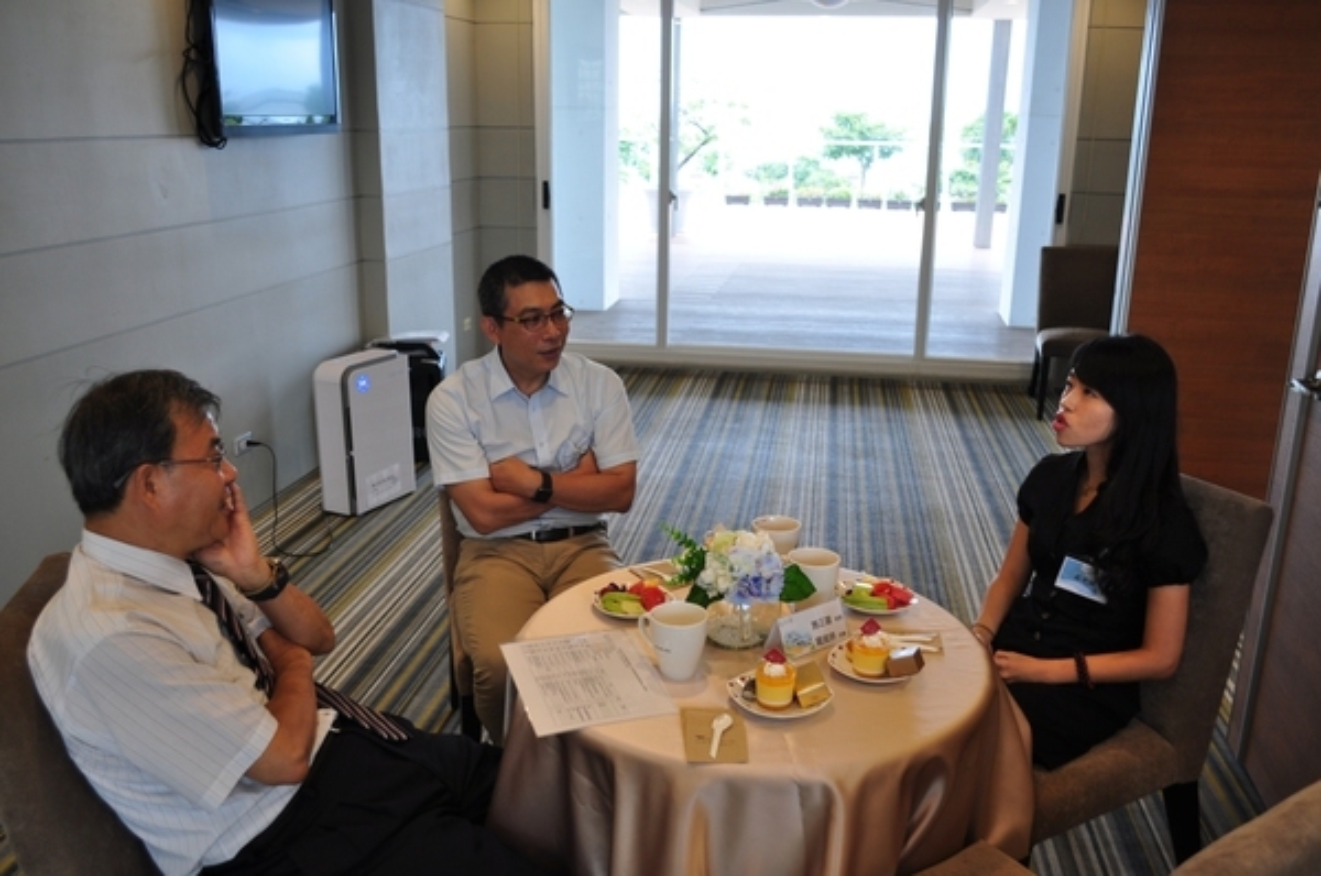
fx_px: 1209
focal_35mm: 33
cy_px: 438
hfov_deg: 57.3
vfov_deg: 39.8
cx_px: 660
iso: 200
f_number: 3.8
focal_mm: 22
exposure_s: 1/40
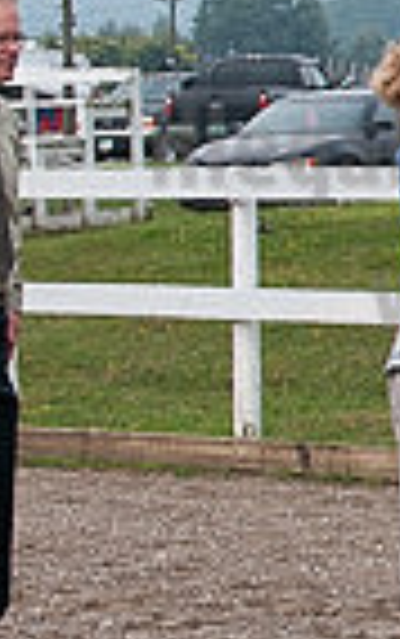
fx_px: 5170
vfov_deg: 7.1
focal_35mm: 297
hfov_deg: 4.3
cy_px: 142
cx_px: 1128
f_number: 5.6
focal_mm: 82
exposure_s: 1/1250
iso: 800
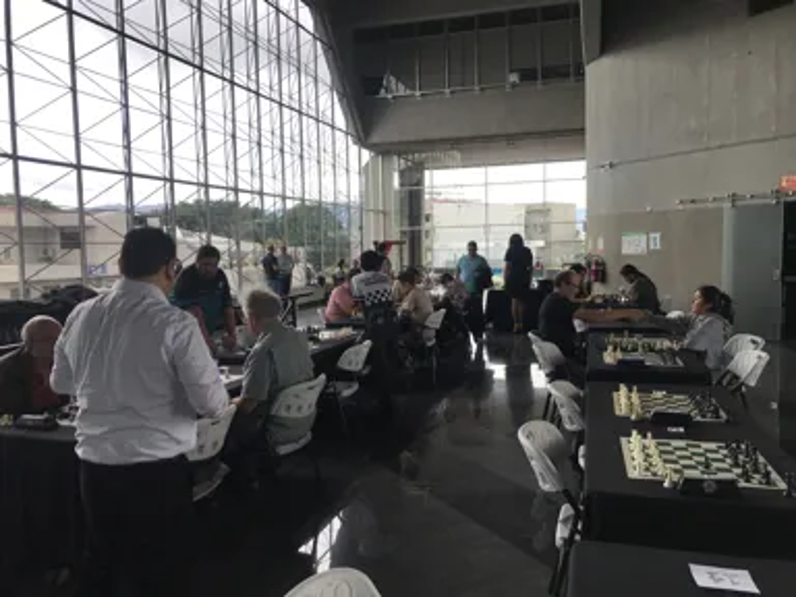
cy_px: 298
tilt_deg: -3.0
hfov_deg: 63.4
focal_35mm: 28
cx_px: 398
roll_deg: +1.6
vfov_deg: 49.7
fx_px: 644
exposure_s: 1/512
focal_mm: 3.99
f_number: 1.8
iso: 20
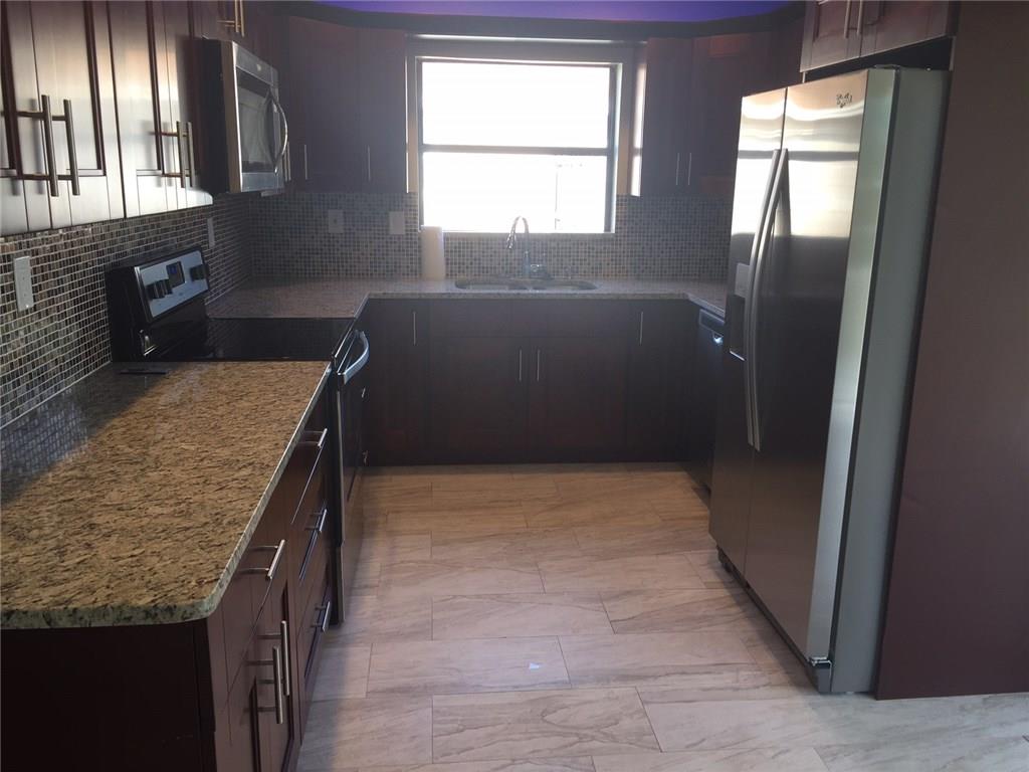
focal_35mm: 29
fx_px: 862
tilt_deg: -14.2
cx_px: 514
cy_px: 386
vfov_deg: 48.2
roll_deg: -1.0
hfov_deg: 61.7
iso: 32
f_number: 2.2
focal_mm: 4.15
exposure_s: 1/60
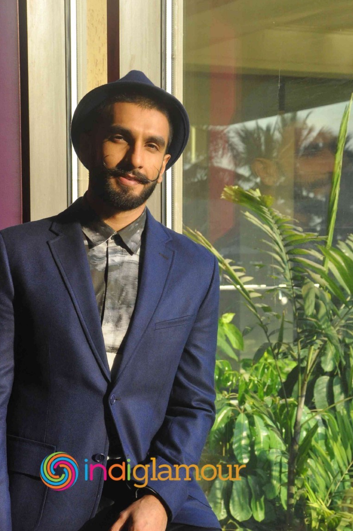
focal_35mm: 95
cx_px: 143
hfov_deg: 14.4
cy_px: 332
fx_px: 1401
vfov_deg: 21.4
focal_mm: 48
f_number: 10
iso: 1000
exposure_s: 1/160
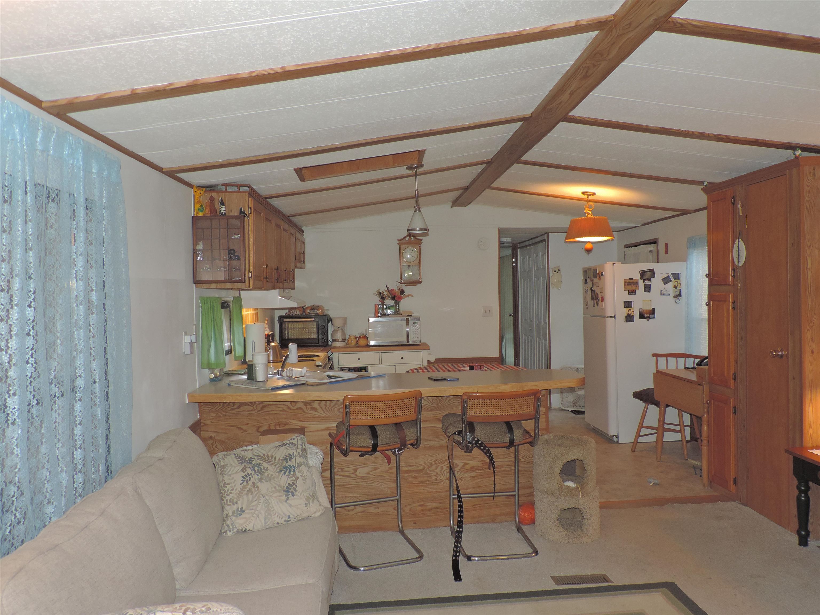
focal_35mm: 28
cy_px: 308
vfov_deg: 49.7
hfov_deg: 63.4
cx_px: 410
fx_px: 663
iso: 200
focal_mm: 4.9
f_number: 3.1
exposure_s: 1/30
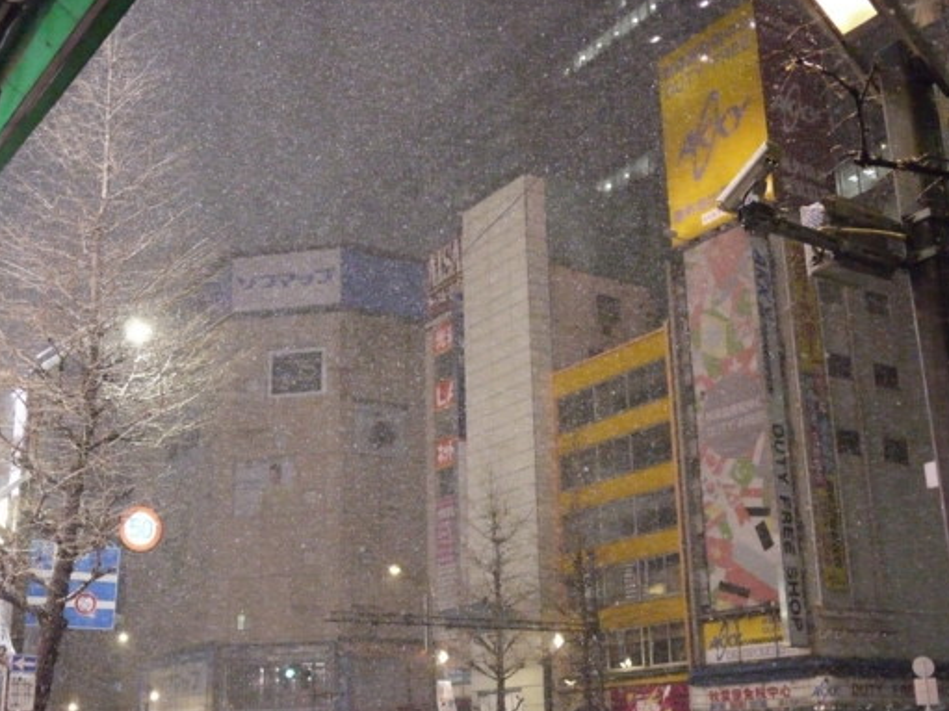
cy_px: 377
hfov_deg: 40.4
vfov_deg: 30.9
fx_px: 1288
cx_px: 462
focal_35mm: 47
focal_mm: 20
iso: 6400
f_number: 1.8
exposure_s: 1/500
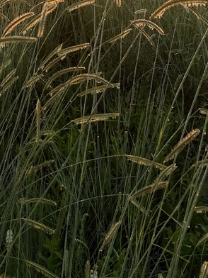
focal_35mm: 68
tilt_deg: -12.8
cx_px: -19
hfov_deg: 20.6
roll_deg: +4.5
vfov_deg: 26.3
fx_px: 545
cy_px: -30
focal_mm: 5.1
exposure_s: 1/1046
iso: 50
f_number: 1.6
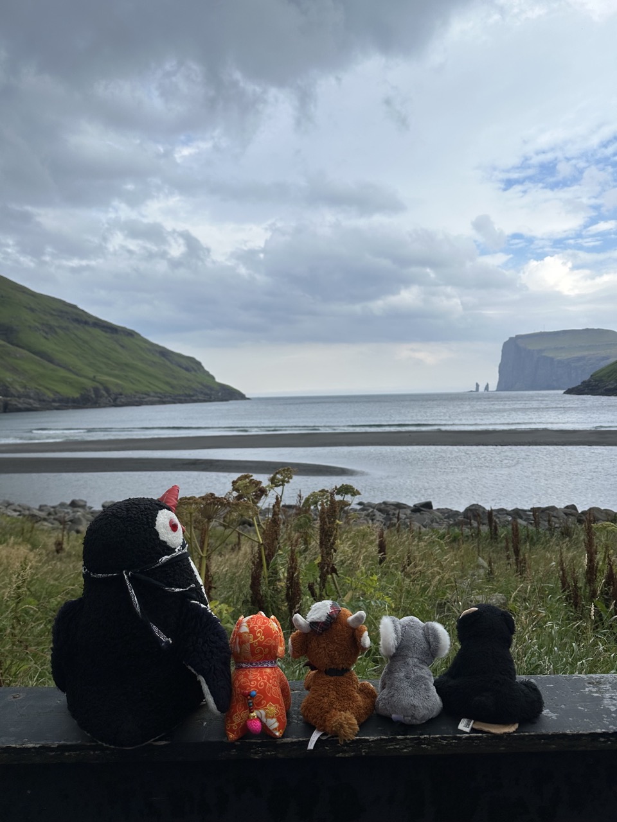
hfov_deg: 56.8
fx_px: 570
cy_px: 411
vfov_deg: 71.6
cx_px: 308
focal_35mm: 24
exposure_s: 1/3861
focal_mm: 6.86
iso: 80
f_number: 1.78
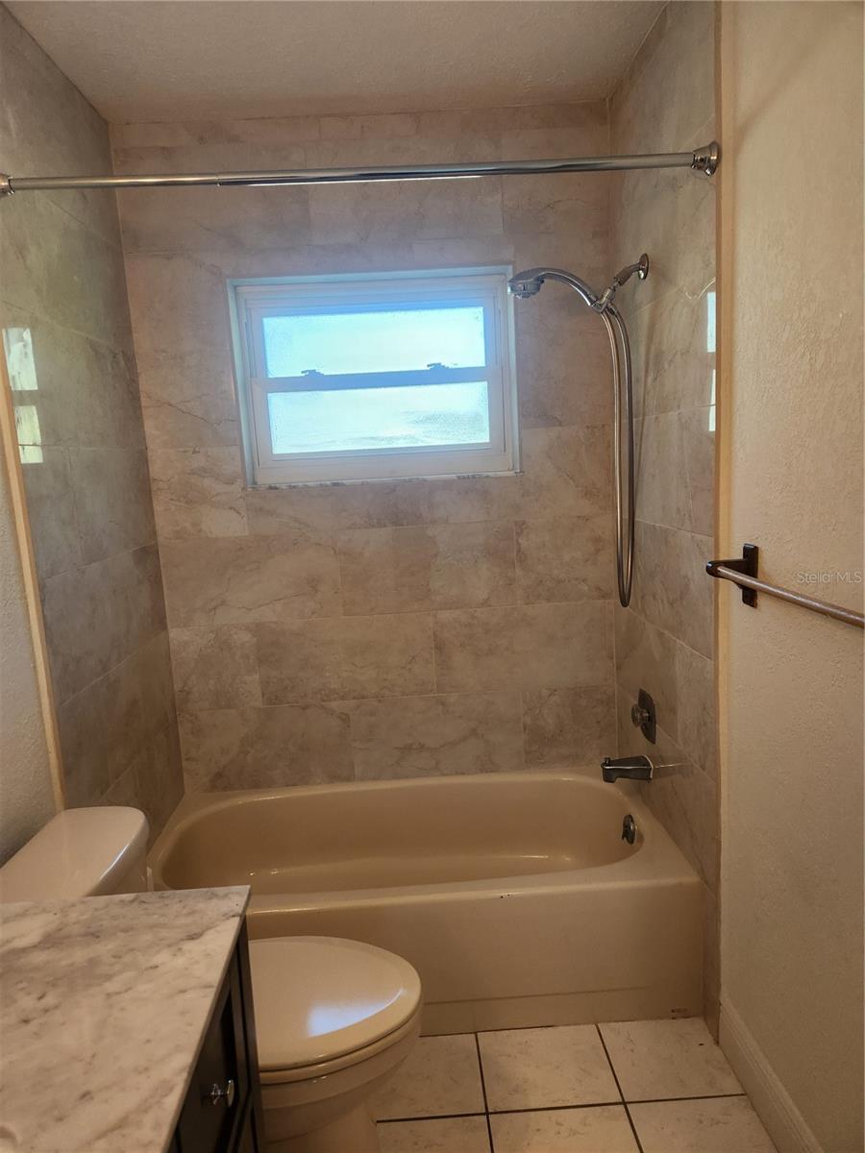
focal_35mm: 23
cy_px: 576
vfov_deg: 73.9
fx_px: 766
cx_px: 432
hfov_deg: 58.9
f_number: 1.8
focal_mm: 5.4
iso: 160
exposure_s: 1/120
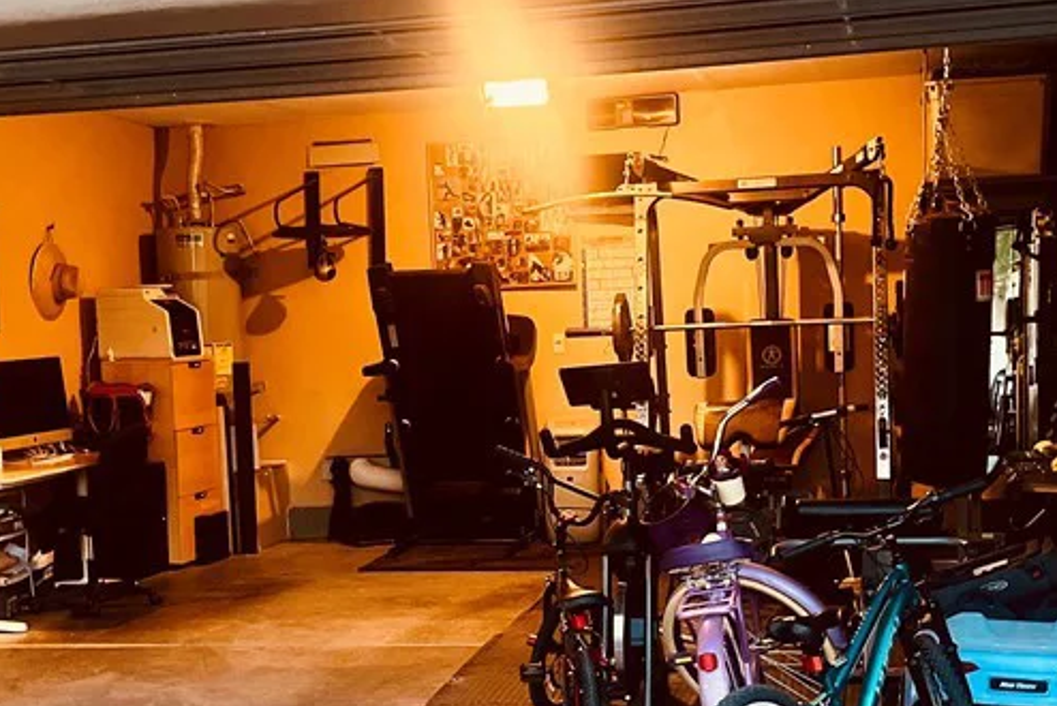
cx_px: 486
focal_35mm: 56
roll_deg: +2.4
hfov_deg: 35.6
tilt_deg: -4.3
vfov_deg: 24.2
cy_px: 441
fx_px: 1645
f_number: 1.6
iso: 500
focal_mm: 5.1
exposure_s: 1/30
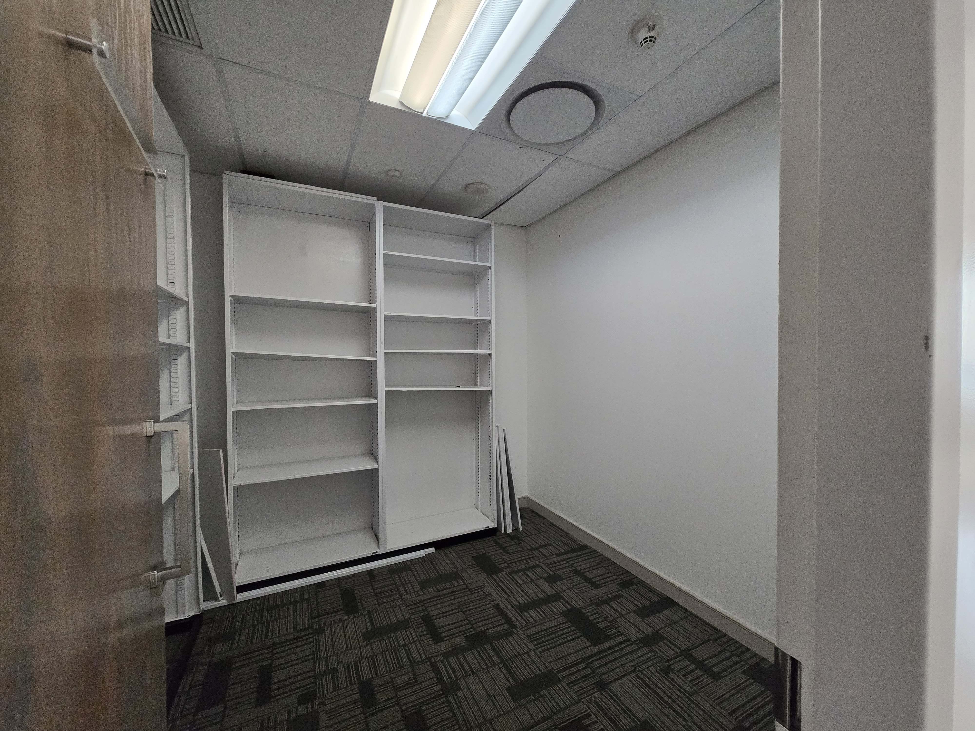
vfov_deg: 89.9
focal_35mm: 13
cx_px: 488
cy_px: 366
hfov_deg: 106.2
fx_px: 366
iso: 500
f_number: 2.2
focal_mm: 1.7
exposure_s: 1/100
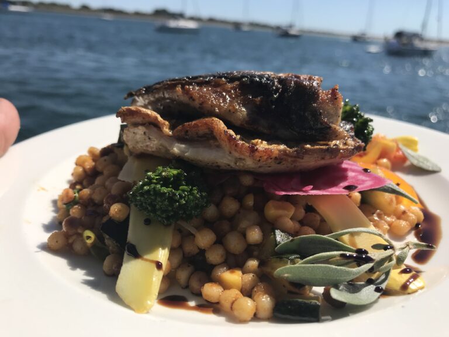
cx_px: 224
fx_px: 363
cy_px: 168
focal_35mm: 28
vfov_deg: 49.7
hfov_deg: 63.4
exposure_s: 1/3425
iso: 20
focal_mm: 3.99
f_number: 1.8
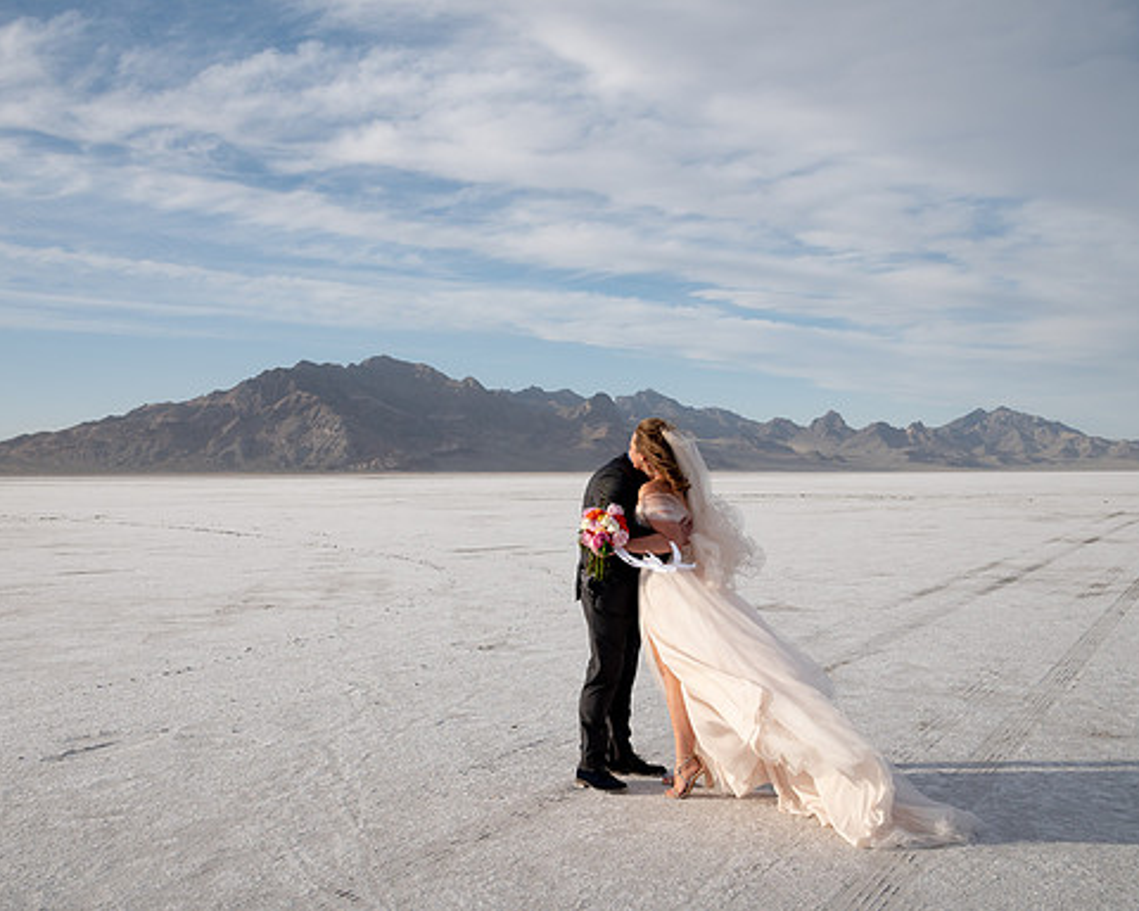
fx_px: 1247
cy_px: 455
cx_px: 495
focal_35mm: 37
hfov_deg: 49.0
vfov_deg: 40.1
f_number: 8
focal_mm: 32
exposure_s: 1/800
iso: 200
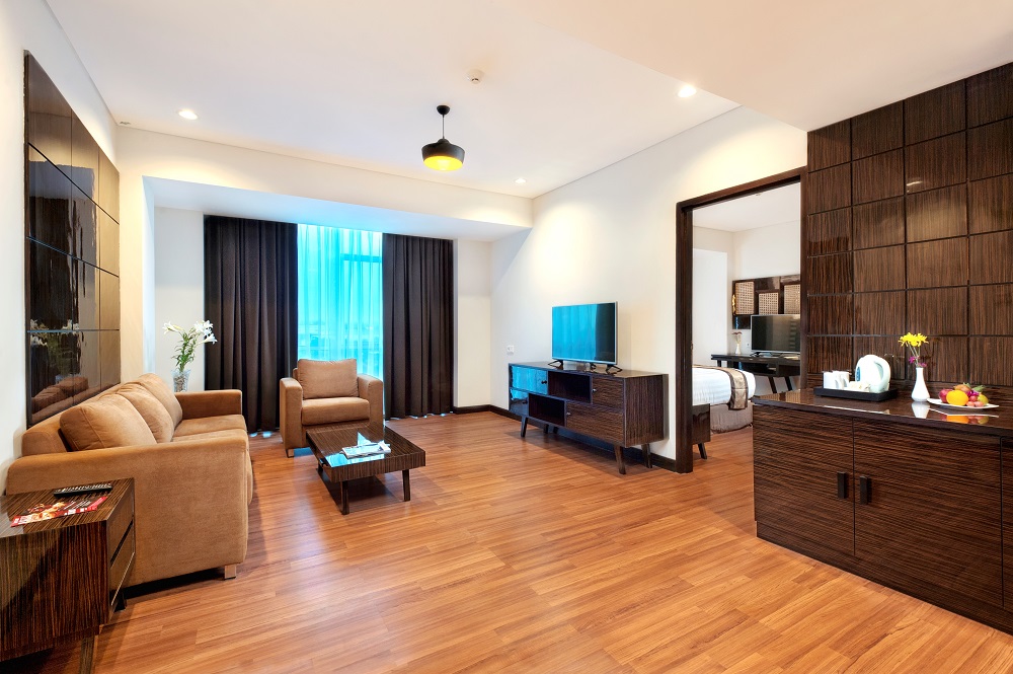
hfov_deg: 96.8
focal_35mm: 16
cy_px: 337
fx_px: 450
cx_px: 506
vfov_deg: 73.6
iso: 400
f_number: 8
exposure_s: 1/5
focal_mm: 16
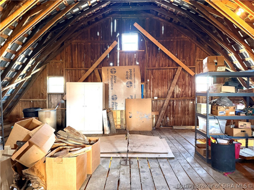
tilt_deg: +0.5
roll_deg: +0.5
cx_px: 127
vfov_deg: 56.8
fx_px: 176
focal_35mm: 24
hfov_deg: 71.6
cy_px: 95
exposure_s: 1/40
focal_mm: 6.76
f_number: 1.78
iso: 640
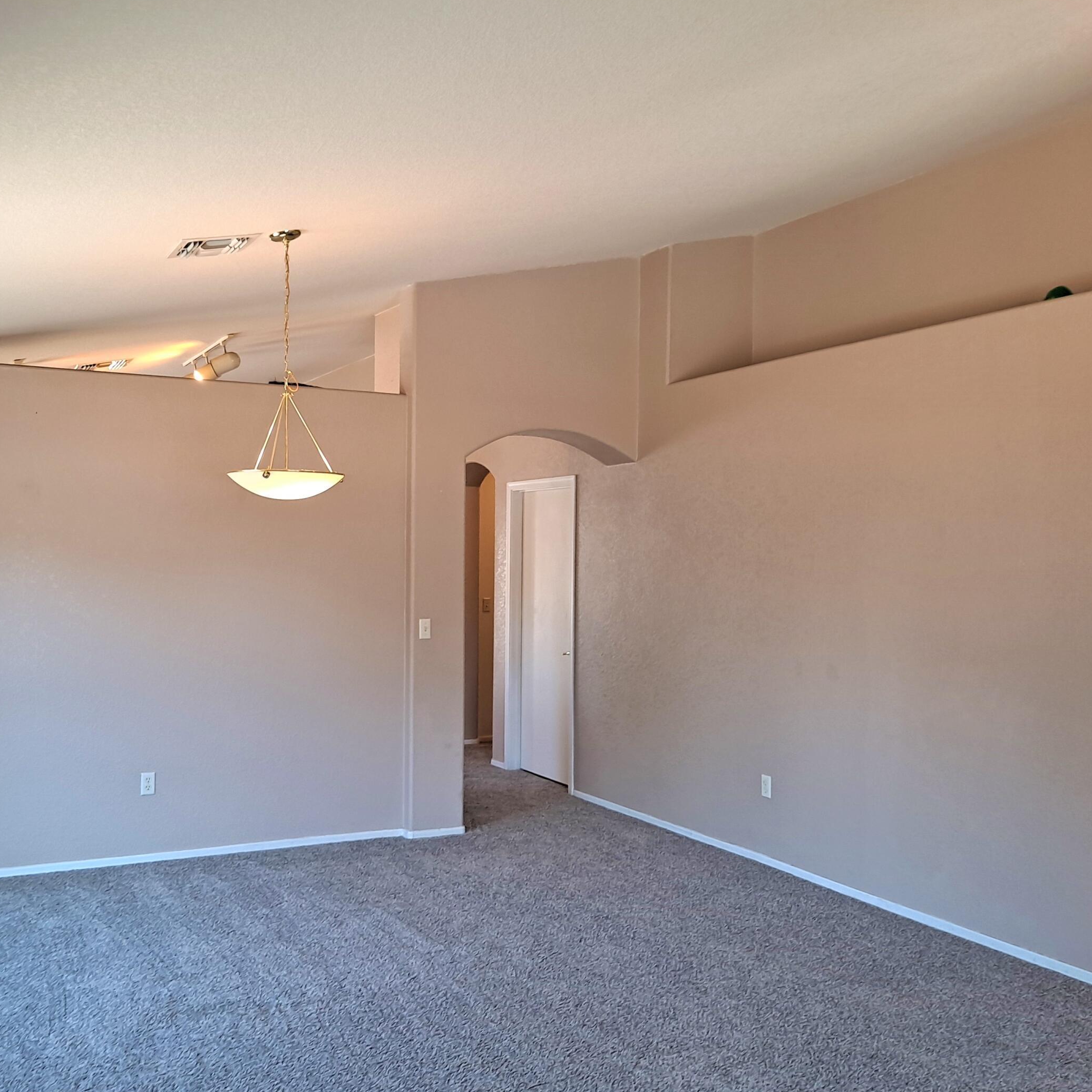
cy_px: 569
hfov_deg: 50.7
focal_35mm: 32
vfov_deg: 51.1
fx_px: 1142
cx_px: 432
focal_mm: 4.6
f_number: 2
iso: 100
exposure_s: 1/50
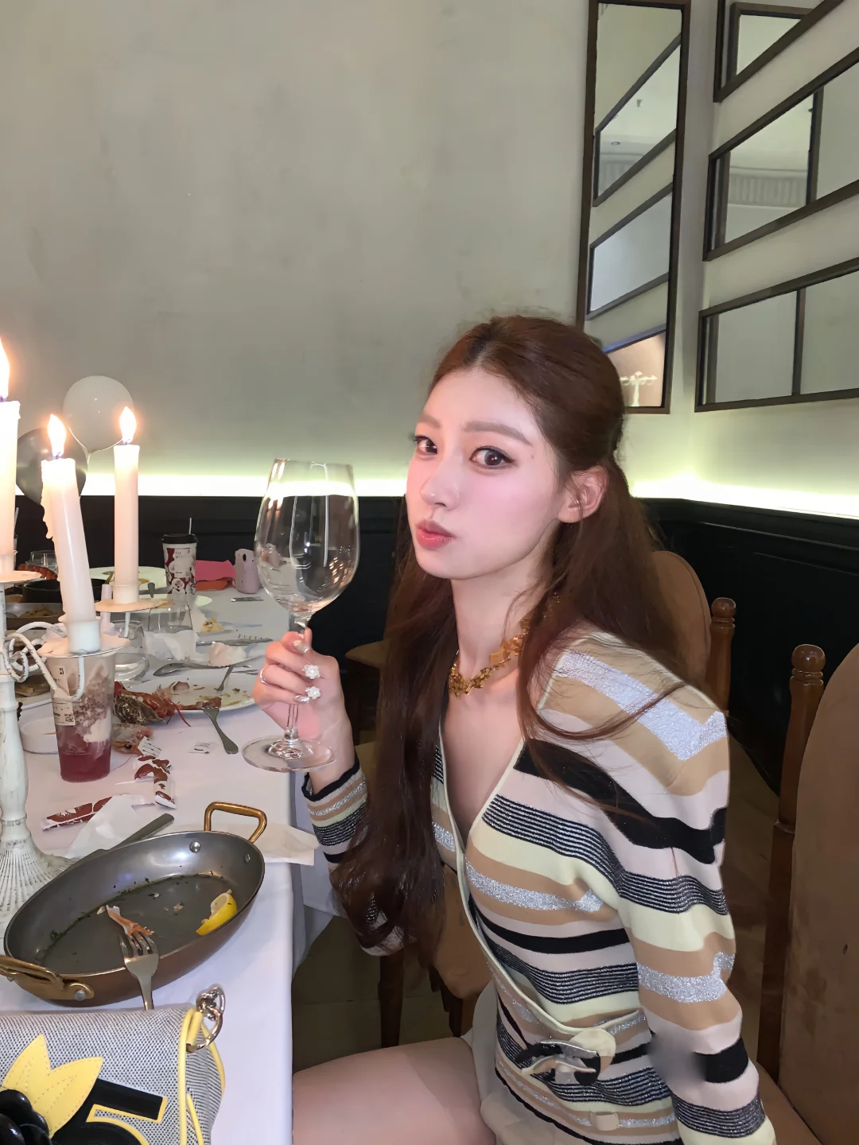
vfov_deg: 67.3
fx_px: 860
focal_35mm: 26
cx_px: 430
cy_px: 572
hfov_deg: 53.1
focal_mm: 4.25
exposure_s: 1/17
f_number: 1.8
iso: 100
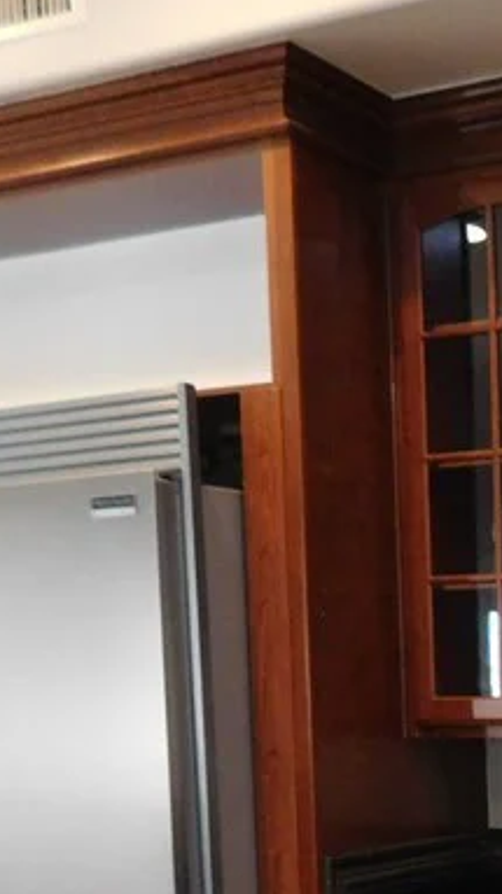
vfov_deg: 29.8
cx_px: 719
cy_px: 850
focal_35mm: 67
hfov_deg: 16.6
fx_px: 1588
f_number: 3
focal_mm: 4
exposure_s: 1/20
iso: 400
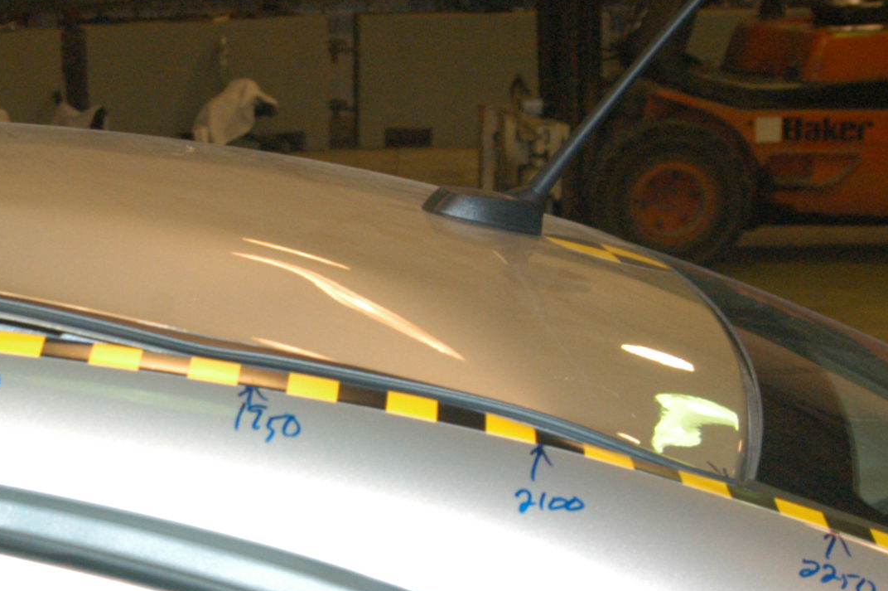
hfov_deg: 19.3
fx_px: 2489
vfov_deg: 13.5
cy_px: 327
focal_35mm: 101
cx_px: -118
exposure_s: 1/125
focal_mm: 24
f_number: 5
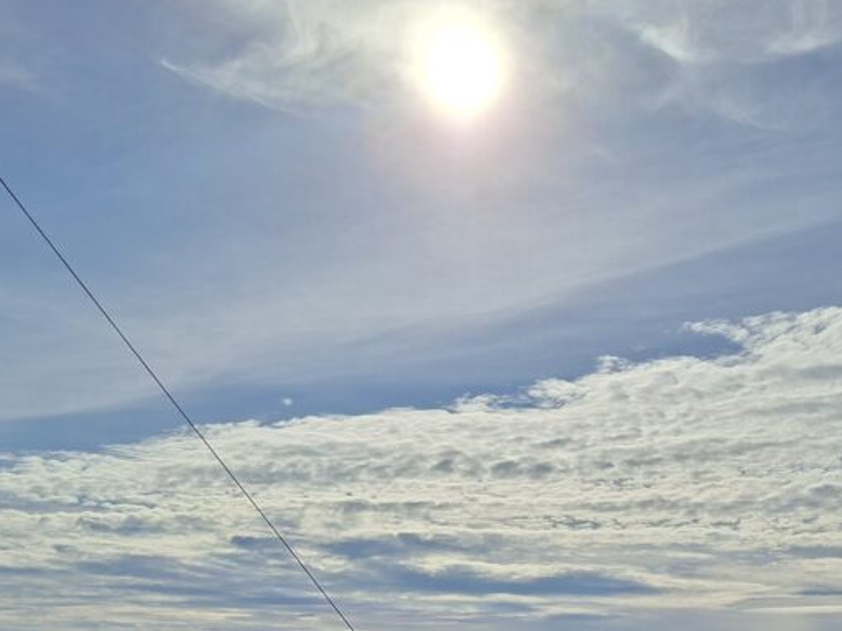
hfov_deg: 41.0
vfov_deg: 30.1
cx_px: 515
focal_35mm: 46
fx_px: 1119
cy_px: 570
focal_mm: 5.54
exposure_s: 1/8621
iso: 50
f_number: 1.8
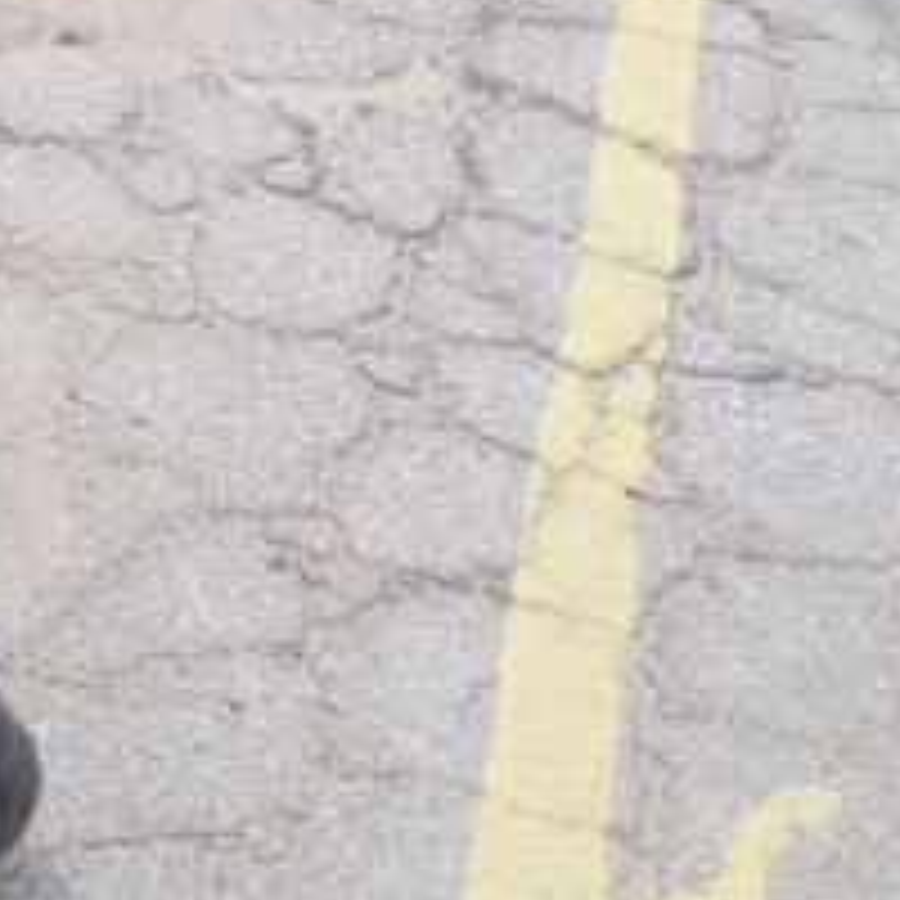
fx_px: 2324
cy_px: -68
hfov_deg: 19.0
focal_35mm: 79
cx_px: -490
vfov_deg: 20.9
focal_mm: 5
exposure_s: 1/500
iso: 80
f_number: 3.5
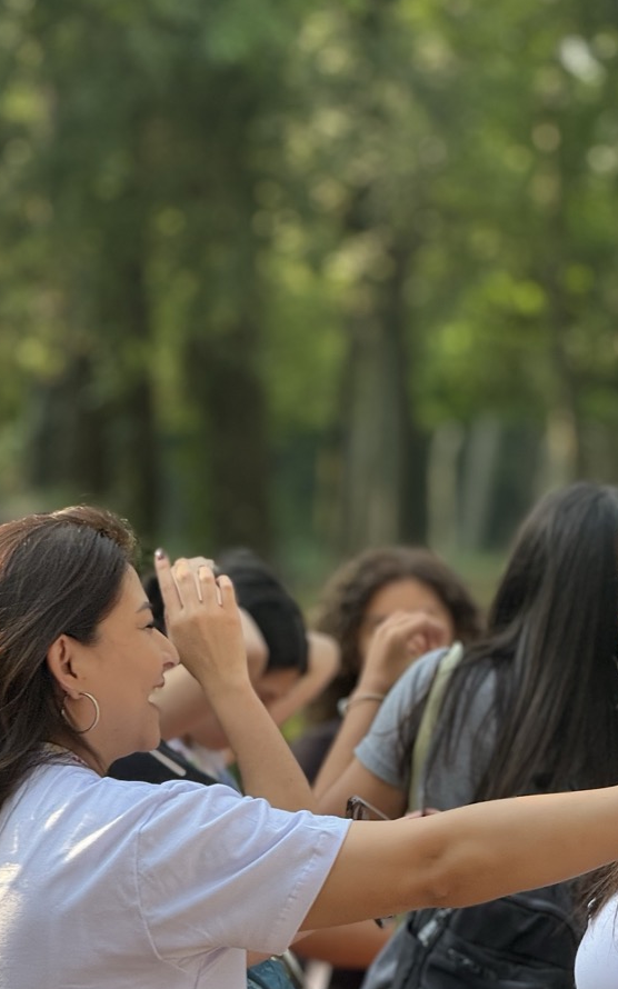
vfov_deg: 11.4
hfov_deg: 7.2
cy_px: 680
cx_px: 312
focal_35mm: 183
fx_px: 4933
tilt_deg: -3.0
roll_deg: -0.8
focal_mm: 15.66
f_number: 2.8
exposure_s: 1/99
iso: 64
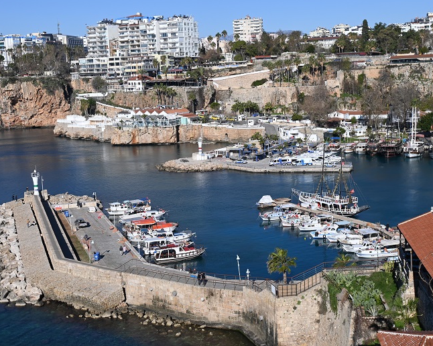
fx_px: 648
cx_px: 240
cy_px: 170
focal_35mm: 51
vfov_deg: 29.9
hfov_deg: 36.9
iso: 100
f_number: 8
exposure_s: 1/500
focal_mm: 29
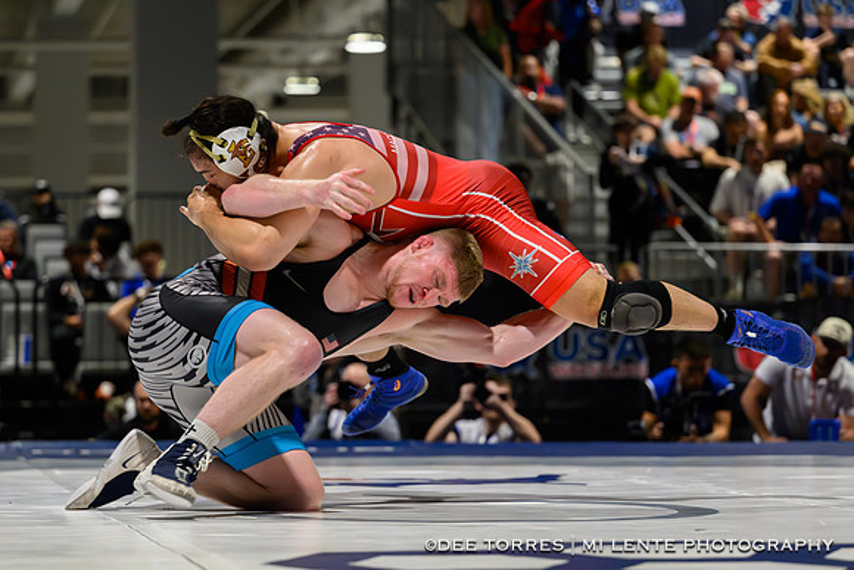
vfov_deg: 11.1
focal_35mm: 123
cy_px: 305
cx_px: 330
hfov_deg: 16.6
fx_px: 2925
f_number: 2.8
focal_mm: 98
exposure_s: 1/800
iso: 6400
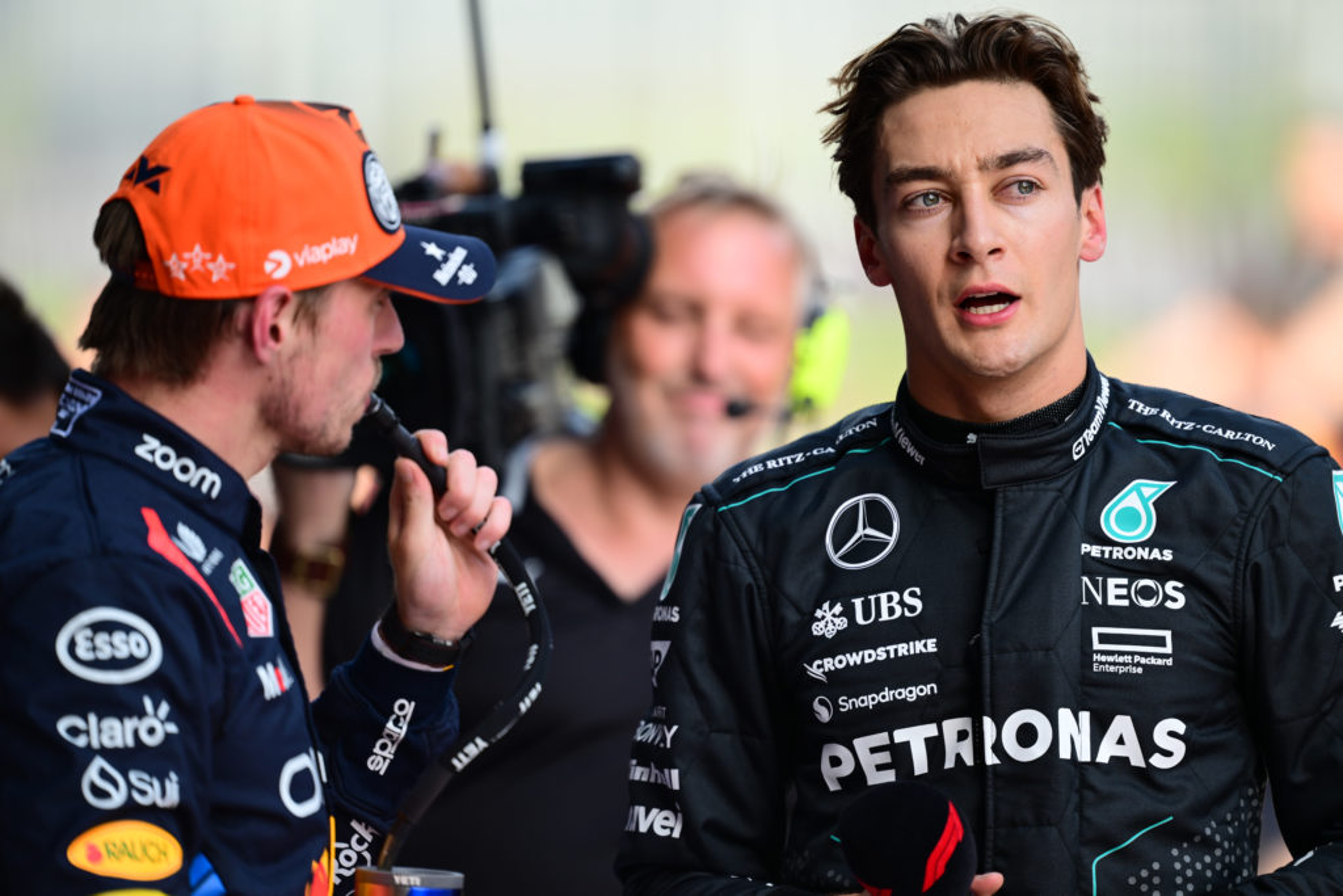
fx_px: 14923
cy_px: 448
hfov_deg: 5.2
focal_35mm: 400
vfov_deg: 3.4
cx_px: 672
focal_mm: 400
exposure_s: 1/800
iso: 200
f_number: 2.8
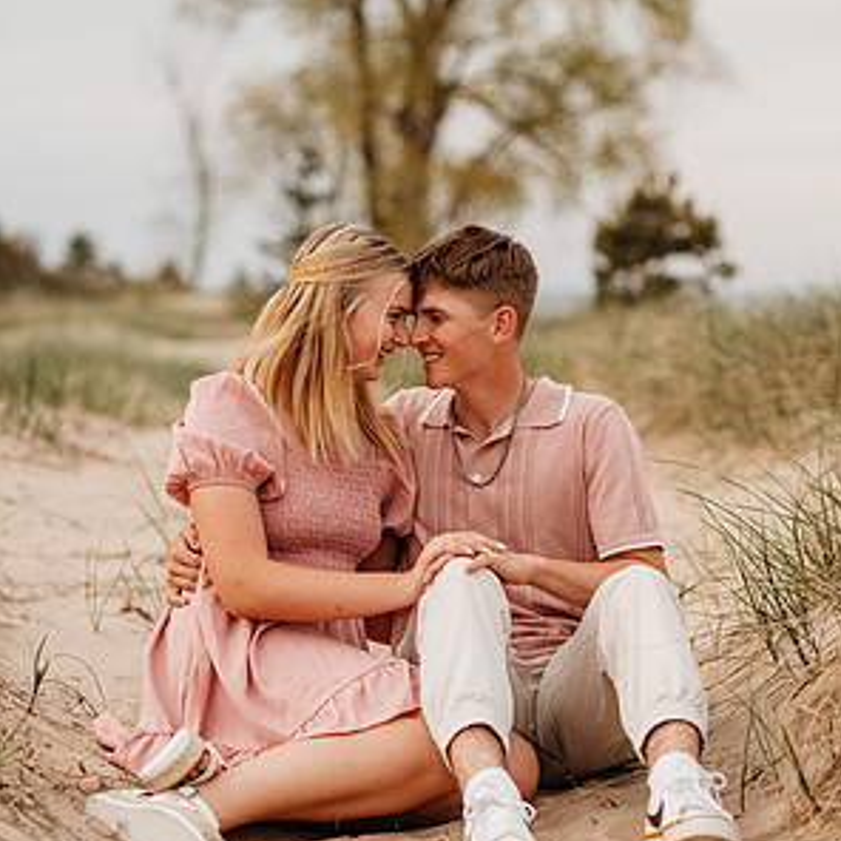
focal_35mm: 110
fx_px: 3024
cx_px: 420
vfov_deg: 15.8
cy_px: 452
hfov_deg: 15.8
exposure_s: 1/1000
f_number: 2.8
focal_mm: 85
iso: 200
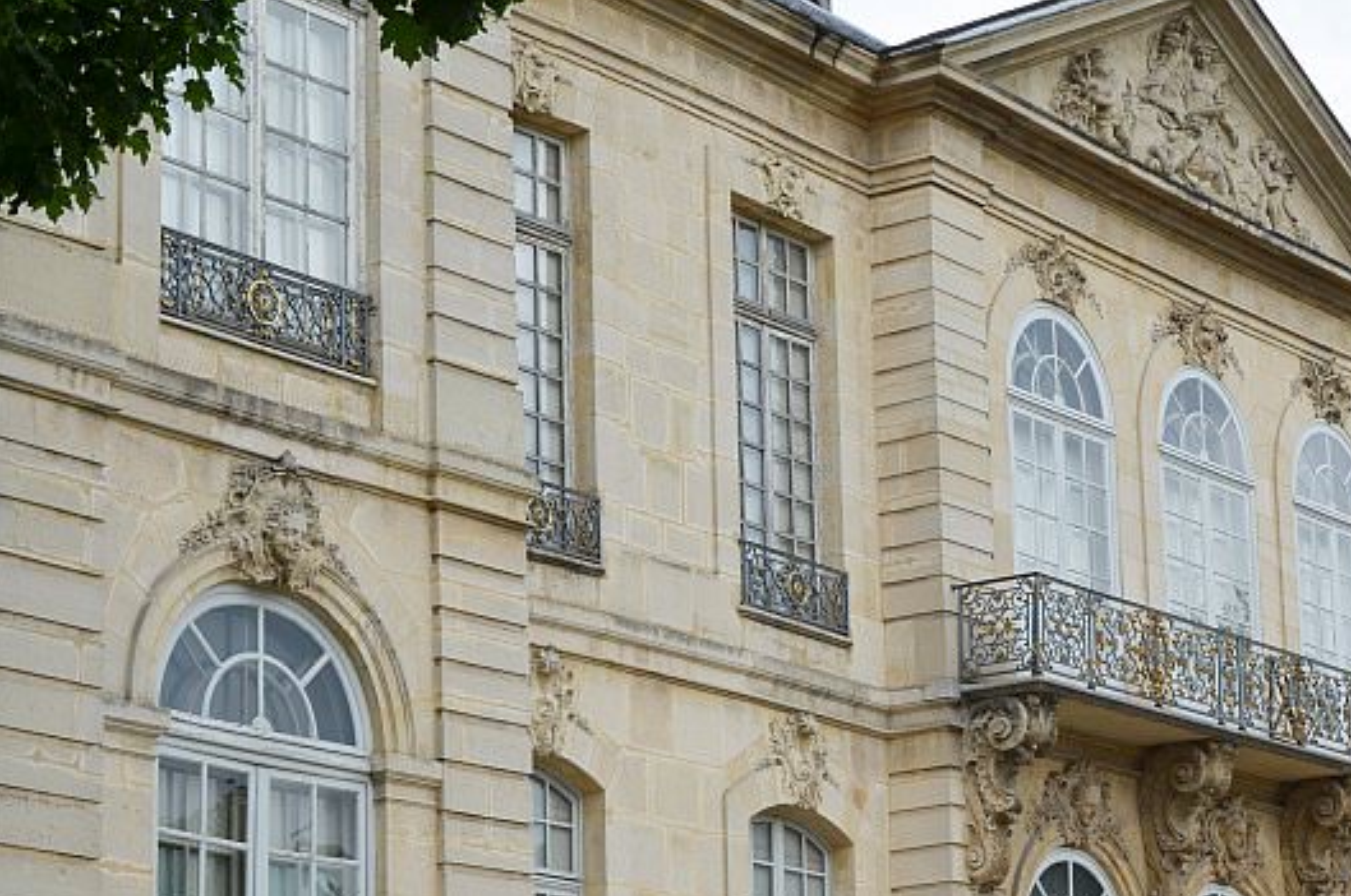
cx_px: 1060
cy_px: 610
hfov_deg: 19.9
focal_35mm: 102
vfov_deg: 13.4
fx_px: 3822
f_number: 9
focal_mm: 40
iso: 125
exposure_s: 1/320
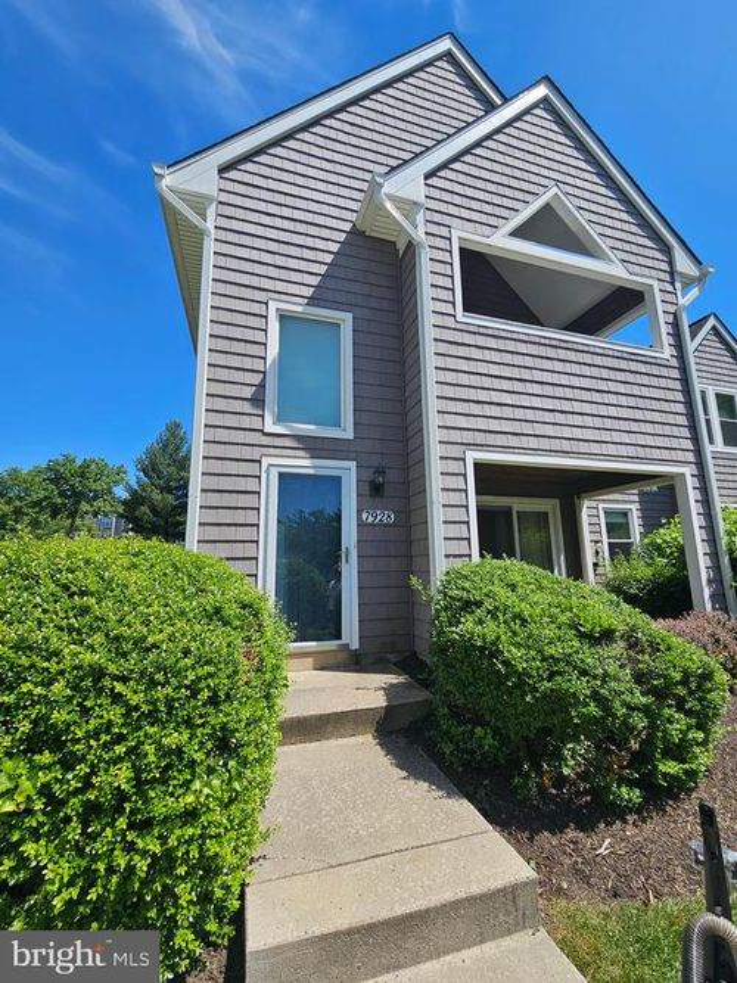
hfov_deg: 89.9
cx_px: 368
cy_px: 492
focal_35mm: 13
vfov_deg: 106.2
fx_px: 369
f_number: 2.2
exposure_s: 1/2234
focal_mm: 2.2
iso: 50
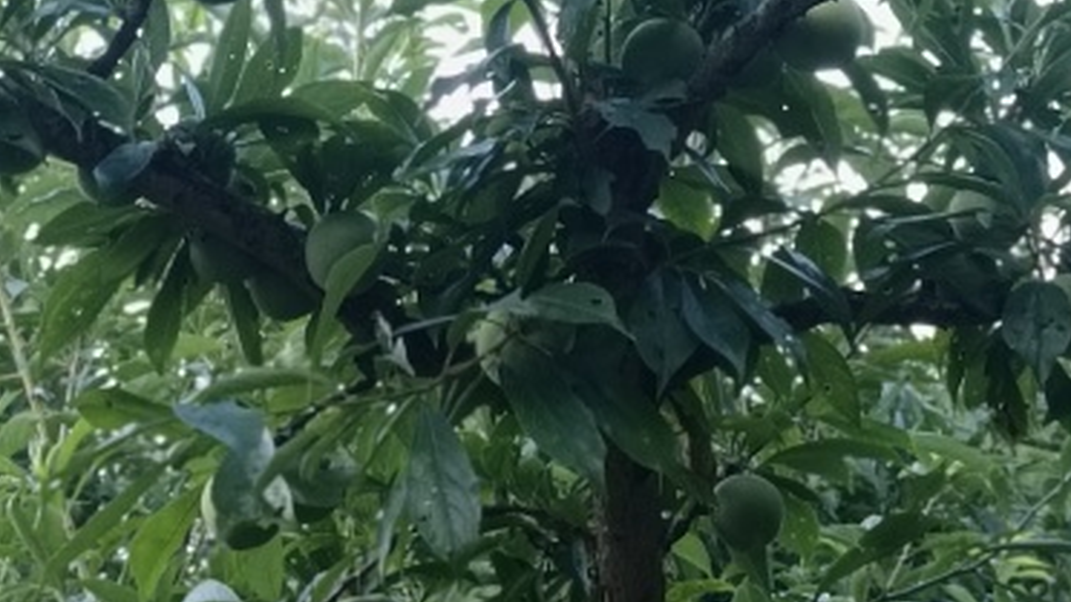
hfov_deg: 23.9
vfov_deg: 13.4
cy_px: 46
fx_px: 2527
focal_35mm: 89
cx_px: 504
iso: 500
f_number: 1.8
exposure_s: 1/100
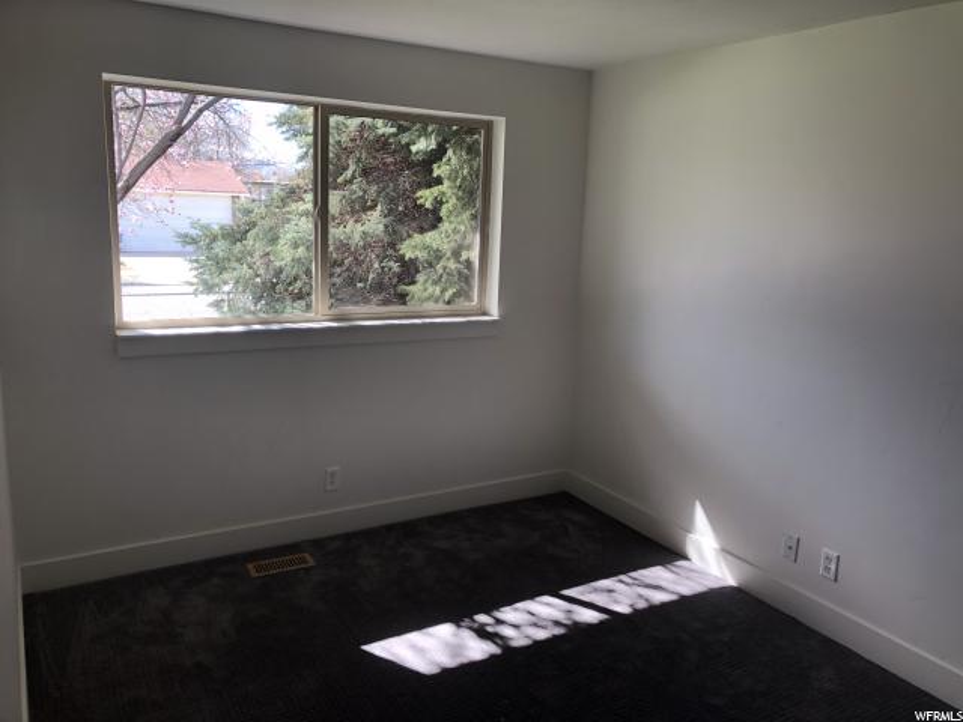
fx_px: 779
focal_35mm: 28
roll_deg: -2.5
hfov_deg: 63.4
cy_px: 361
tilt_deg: -11.4
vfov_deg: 49.7
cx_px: 482
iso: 50
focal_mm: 4
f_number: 1.8
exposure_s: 1/120
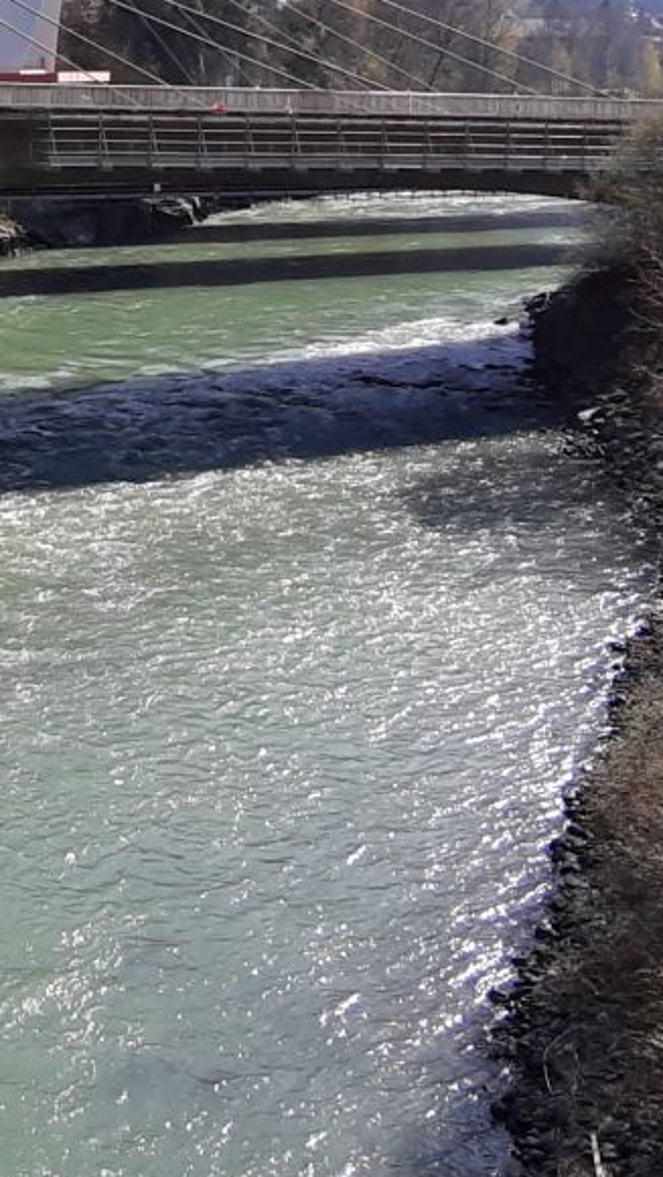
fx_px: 1687
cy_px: 233
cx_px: -324
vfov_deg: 37.1
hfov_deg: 19.5
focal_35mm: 54
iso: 40
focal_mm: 1.87
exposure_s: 1/737
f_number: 2.4
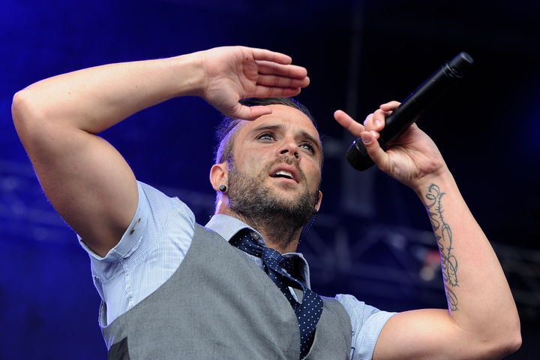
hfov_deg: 18.3
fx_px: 1679
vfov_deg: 12.2
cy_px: 180
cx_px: 270
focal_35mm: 112
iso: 250
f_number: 4
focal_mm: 112
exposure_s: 1/250
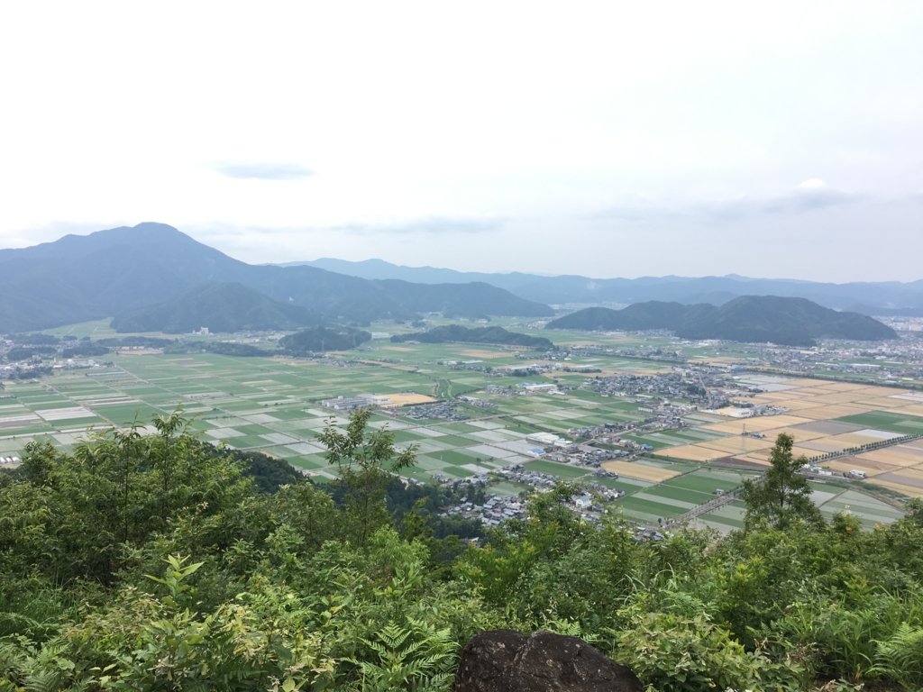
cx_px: 462
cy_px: 346
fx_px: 773
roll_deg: -0.9
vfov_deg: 48.2
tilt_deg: -5.4
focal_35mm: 29
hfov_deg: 61.7
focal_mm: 4.15
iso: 25
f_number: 2.2
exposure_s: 1/680
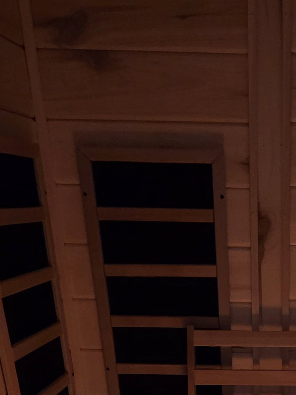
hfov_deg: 27.8
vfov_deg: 31.3
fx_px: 559
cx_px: 299
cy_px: 497
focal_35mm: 49
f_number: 1.9
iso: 250
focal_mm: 2.2
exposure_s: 1/120
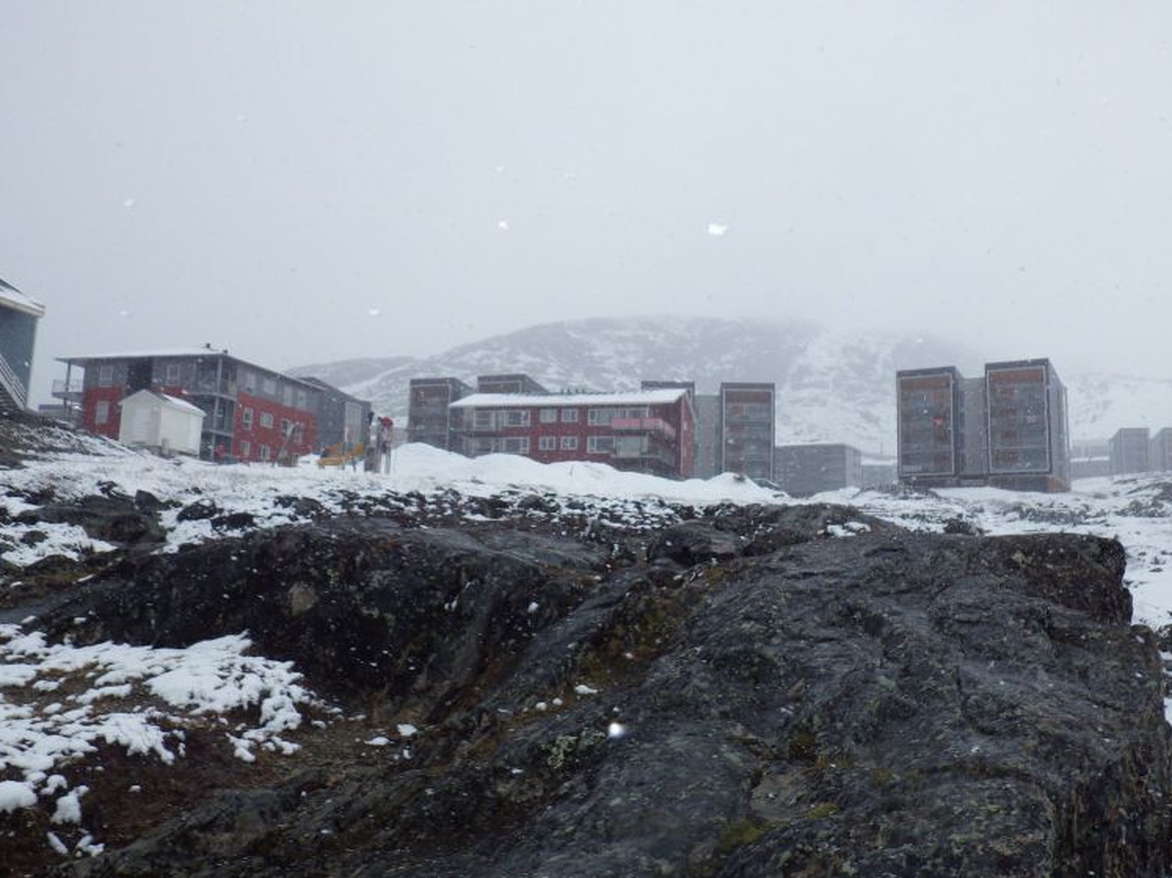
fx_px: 1016
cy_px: 436
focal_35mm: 30
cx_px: 613
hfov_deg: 59.9
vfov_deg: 46.8
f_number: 4.2
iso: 125
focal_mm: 5
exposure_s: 1/1000
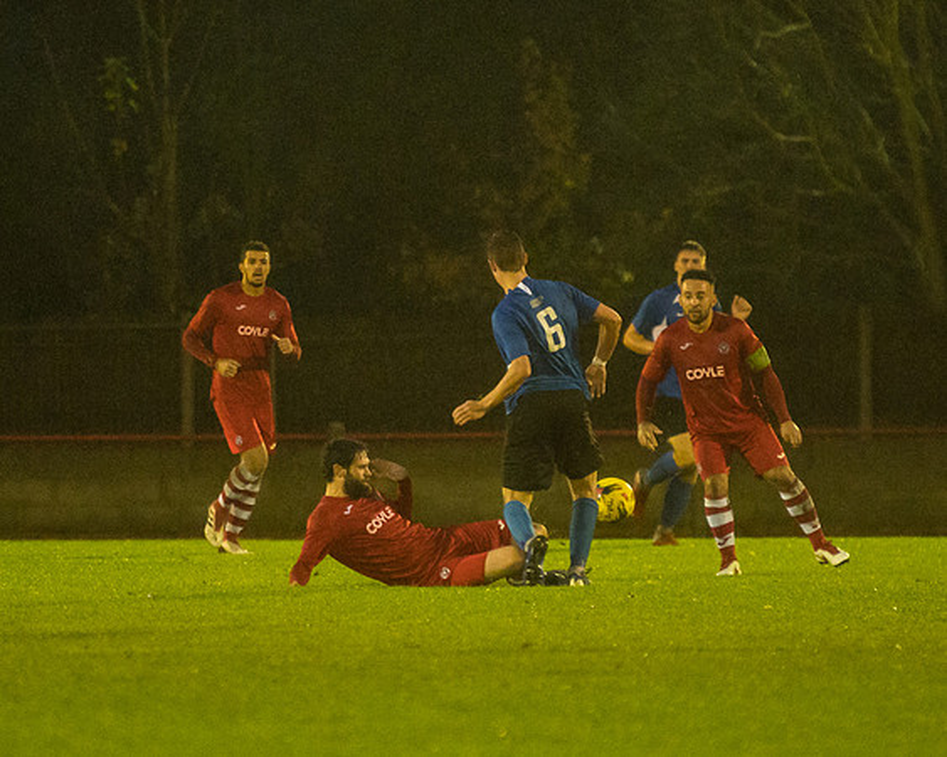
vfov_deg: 3.1
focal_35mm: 494
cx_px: 380
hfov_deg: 3.9
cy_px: 352
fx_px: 13828
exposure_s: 1/1000
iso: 5000
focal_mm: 200
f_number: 2.8
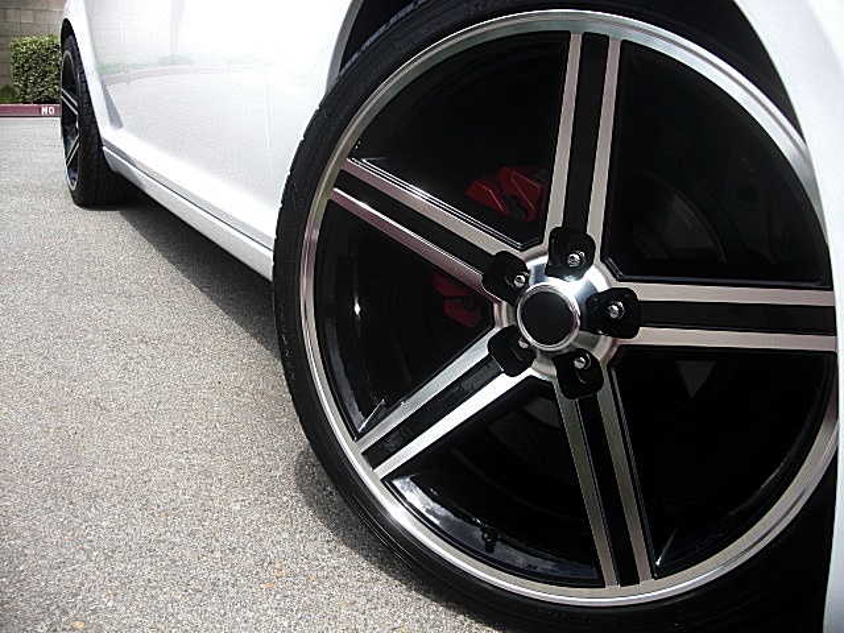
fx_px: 878
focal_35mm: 36
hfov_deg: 51.4
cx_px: 422
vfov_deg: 39.7
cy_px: 316
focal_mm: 6.3
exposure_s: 1/320
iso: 50
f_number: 2.8
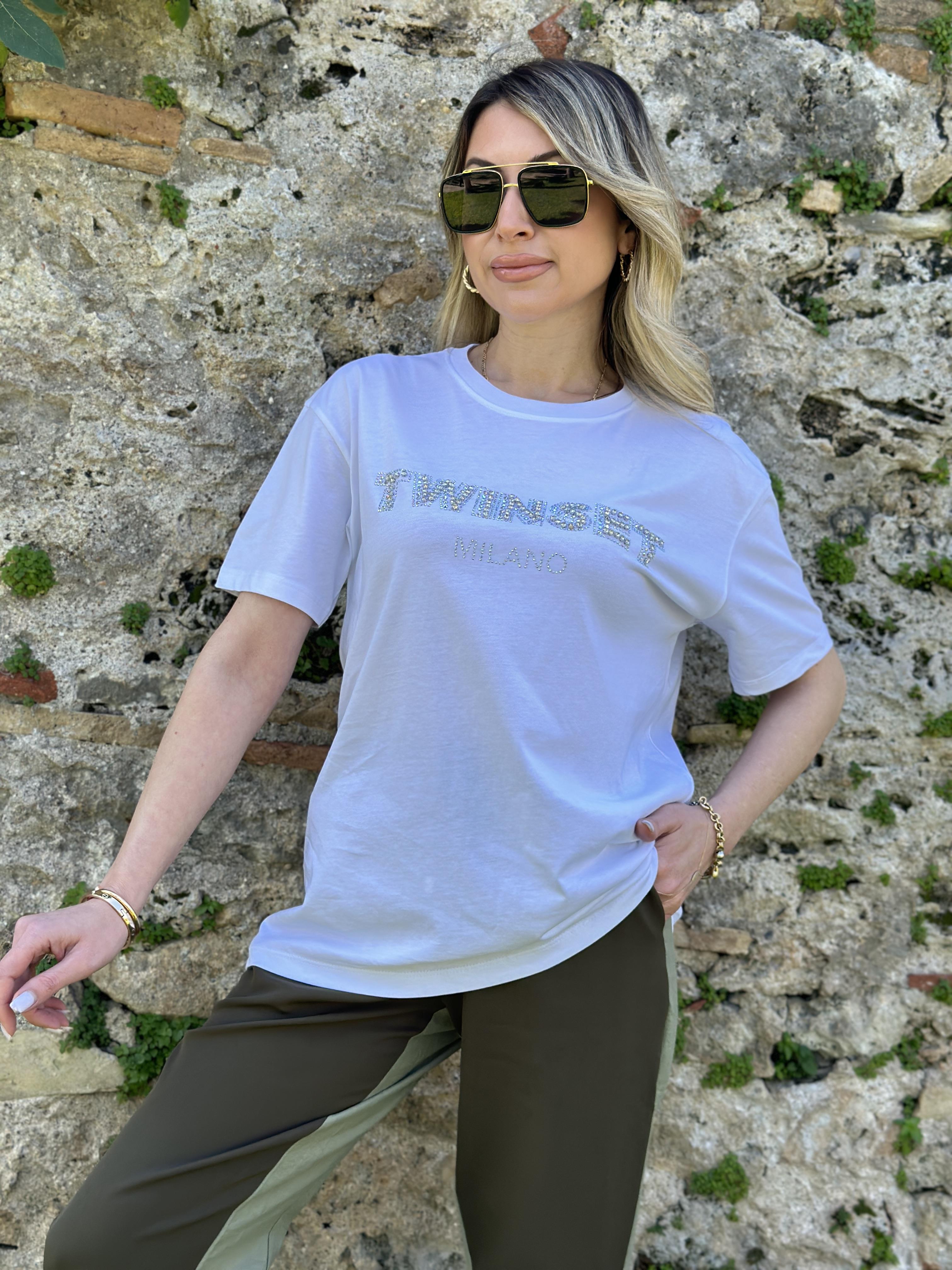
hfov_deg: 30.3
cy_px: 635
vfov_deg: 39.7
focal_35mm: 48
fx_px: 1760
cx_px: 476
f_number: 1.78
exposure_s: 1/1050
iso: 80
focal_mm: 6.86
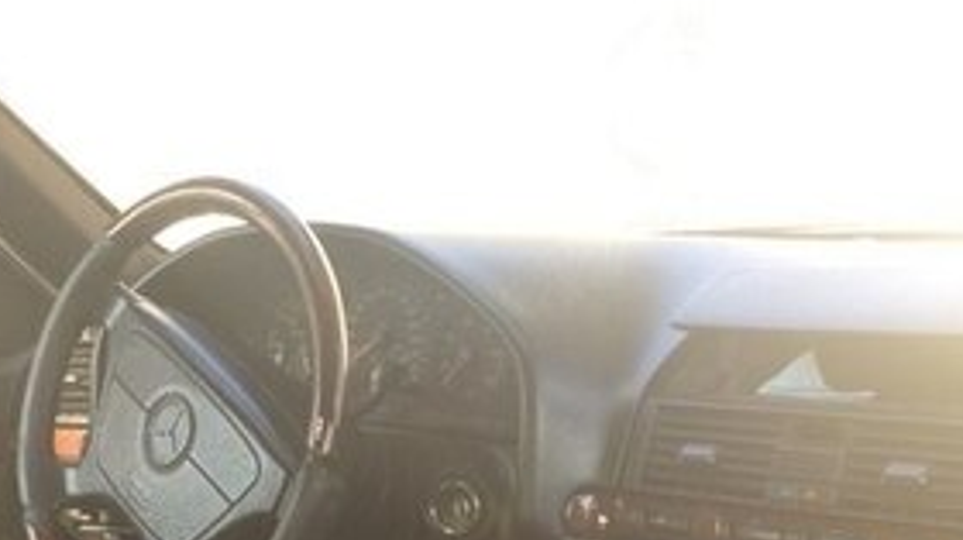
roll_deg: +0.2
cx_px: 420
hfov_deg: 37.2
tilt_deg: -22.5
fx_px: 1429
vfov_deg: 19.2
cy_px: 770
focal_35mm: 56
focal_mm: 4.15
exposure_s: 1/63
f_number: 2.2
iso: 32
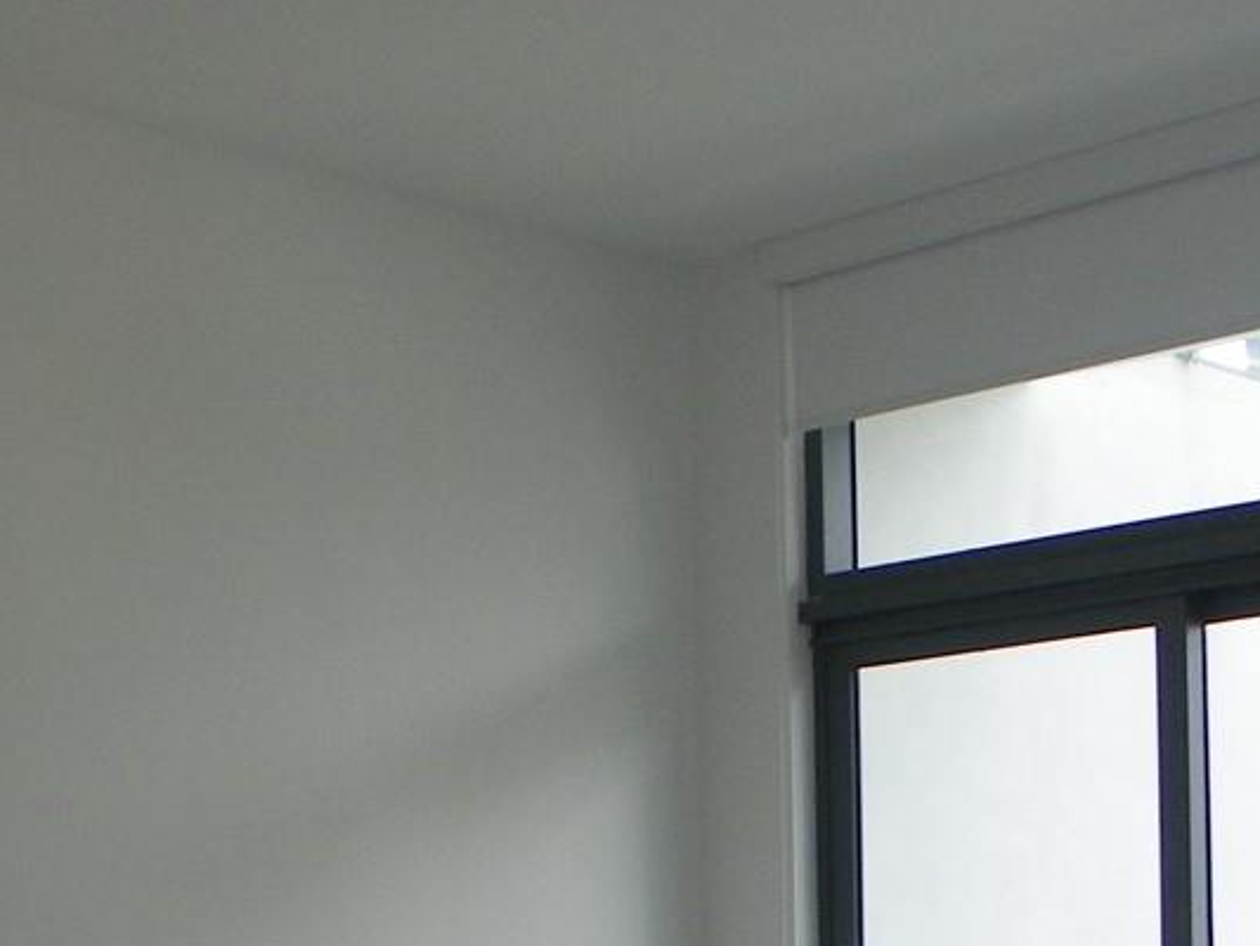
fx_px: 2840
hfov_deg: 23.9
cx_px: -2
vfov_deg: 18.1
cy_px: 1069
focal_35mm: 78
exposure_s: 1/125
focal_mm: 4.6
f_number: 2.8
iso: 64
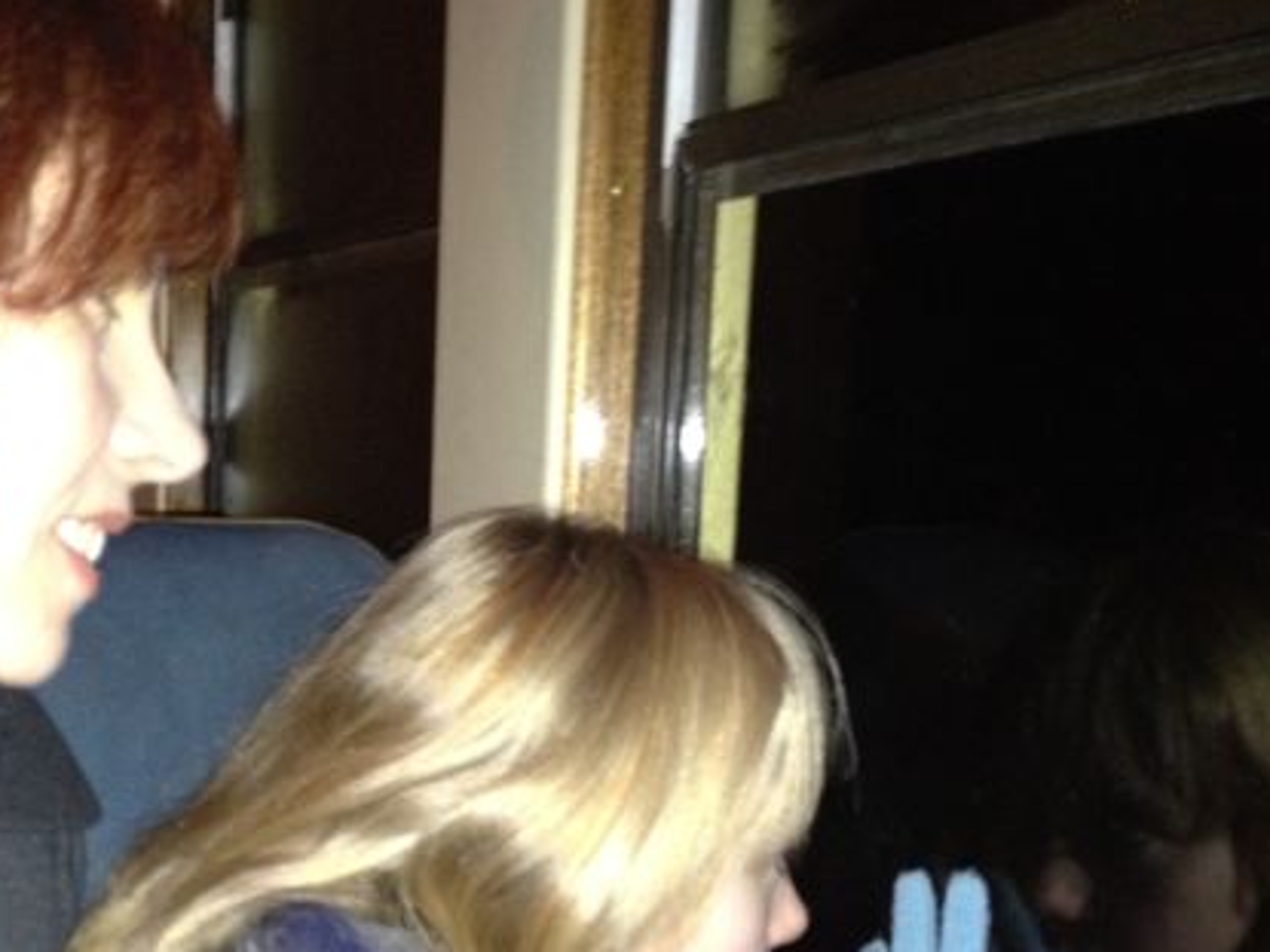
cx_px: 453
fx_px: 1981
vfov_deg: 26.8
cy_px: 683
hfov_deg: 35.3
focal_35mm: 54
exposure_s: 1/16
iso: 400
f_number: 2.4
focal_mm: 4.28
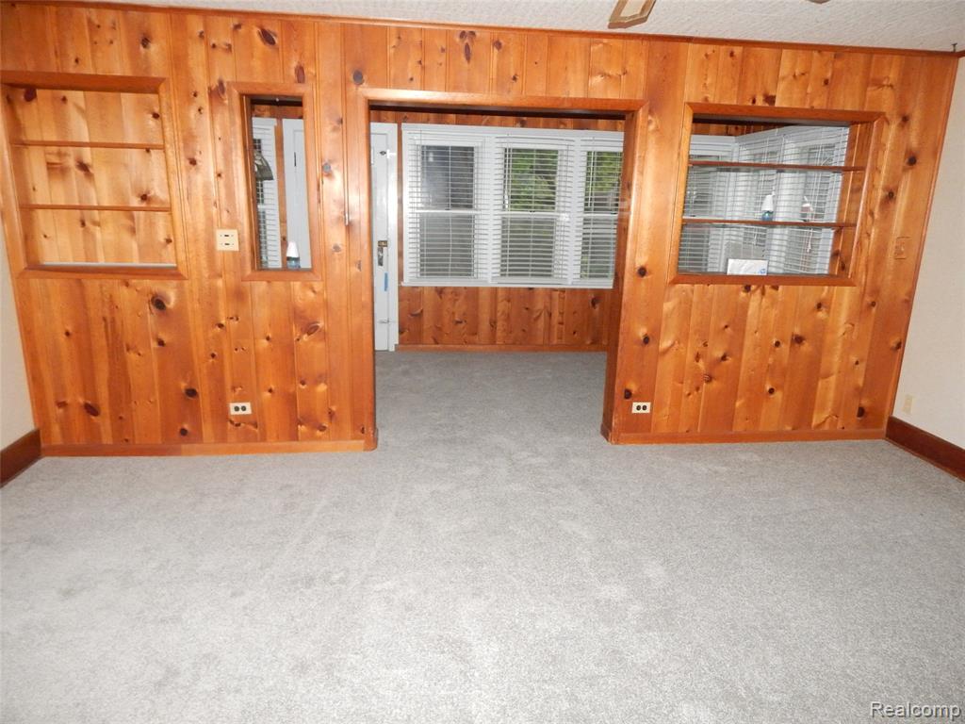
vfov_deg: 61.1
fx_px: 613
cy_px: 362
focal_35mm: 22
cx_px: 482
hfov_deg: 76.4
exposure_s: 1/30
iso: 560
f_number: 3
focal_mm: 4
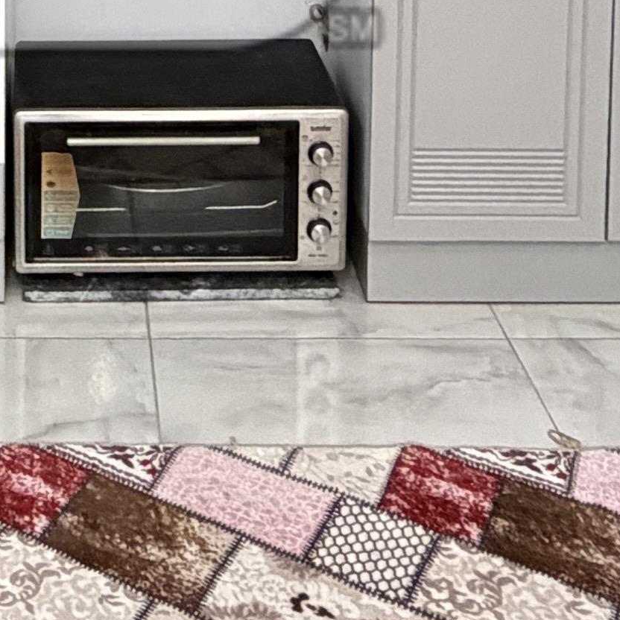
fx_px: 1722
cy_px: -309
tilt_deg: -6.0
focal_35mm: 85
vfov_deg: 18.2
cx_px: 77
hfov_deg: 20.1
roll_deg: -0.5
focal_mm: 2.22
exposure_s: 1/50
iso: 500
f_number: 2.2
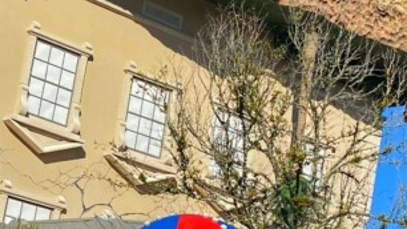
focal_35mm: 111
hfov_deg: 19.3
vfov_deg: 10.8
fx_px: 1198
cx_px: 197
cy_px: 261
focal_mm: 4.2
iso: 32
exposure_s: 1/5025
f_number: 1.8
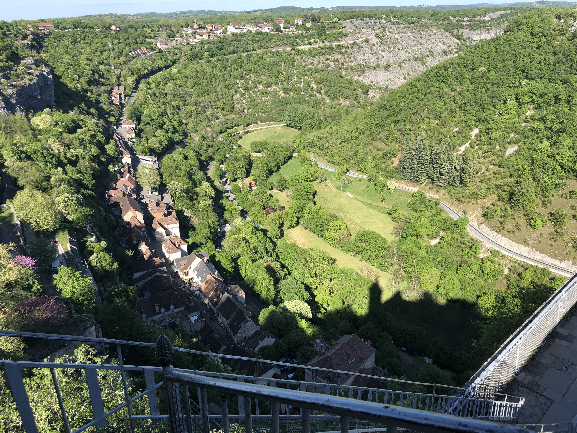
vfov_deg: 49.7
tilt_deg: -23.4
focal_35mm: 28
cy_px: 216
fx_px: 467
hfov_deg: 63.4
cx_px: 288
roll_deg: +2.2
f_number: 1.8
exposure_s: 1/979
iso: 20
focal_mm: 4
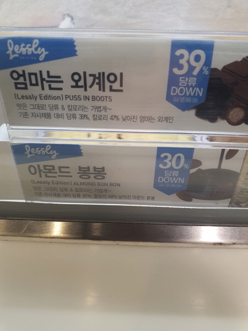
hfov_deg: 53.1
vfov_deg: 67.3
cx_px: 124
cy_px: 166
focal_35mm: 26
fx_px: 248
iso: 100
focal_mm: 4.3
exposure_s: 1/120
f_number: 2.4
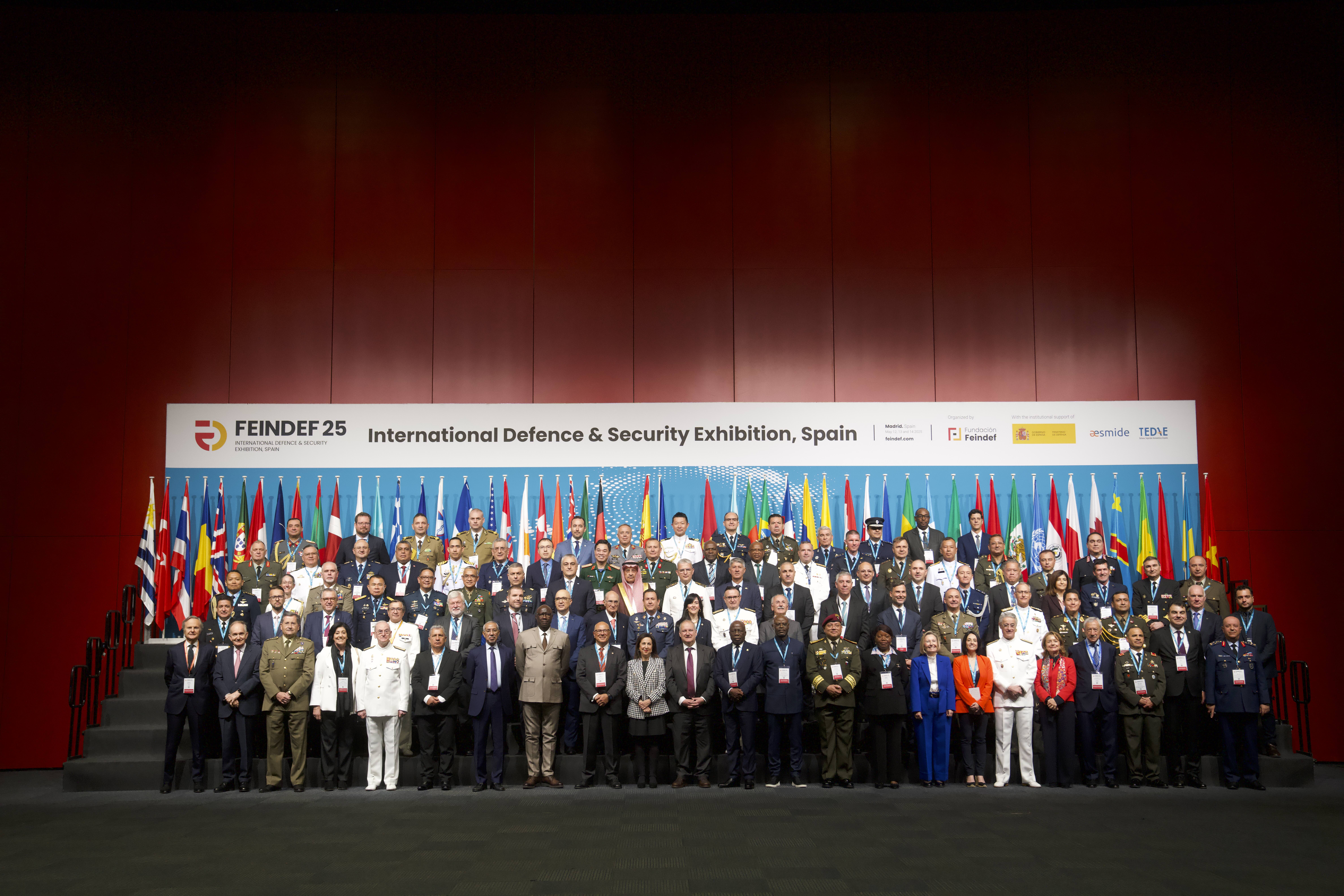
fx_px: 1568
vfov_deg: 31.9
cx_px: 672
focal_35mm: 42
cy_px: 448
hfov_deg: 46.4
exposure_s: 1/200
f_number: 4
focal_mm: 42
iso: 2500
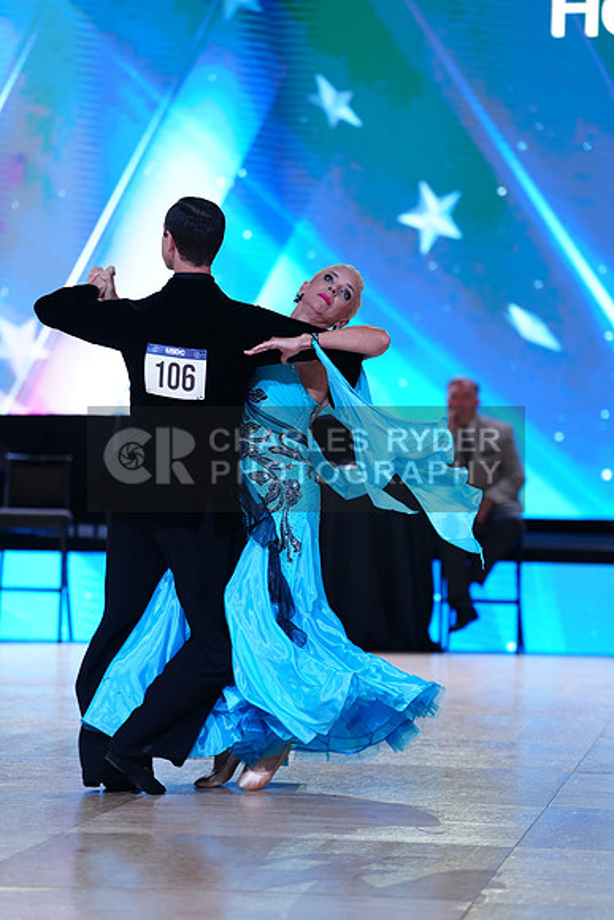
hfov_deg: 10.6
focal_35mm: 129
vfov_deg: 15.9
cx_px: 307
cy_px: 460
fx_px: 3298
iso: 800
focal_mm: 129
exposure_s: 1/500
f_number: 2.8
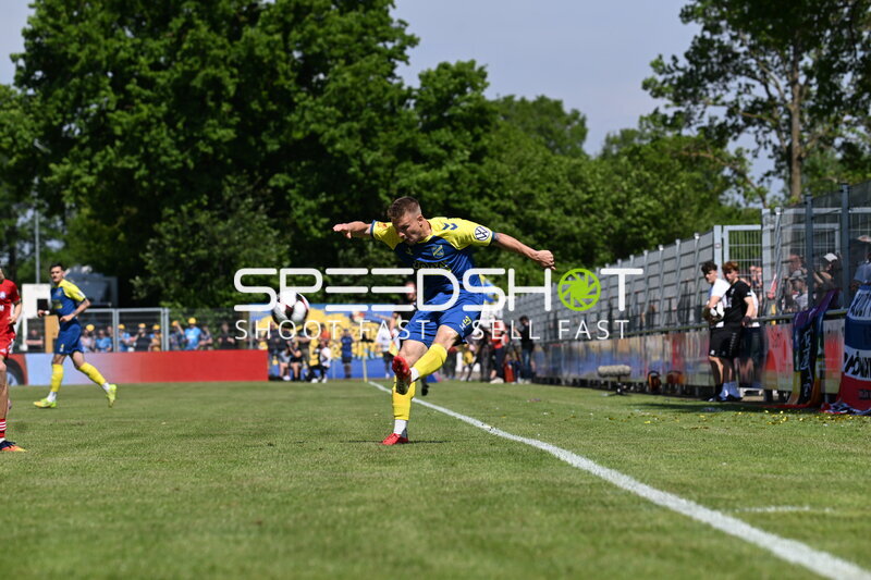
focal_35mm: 145
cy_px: 290
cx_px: 436
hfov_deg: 14.2
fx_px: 3507
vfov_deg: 9.5
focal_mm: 145
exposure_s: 1/1000
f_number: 5
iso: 100
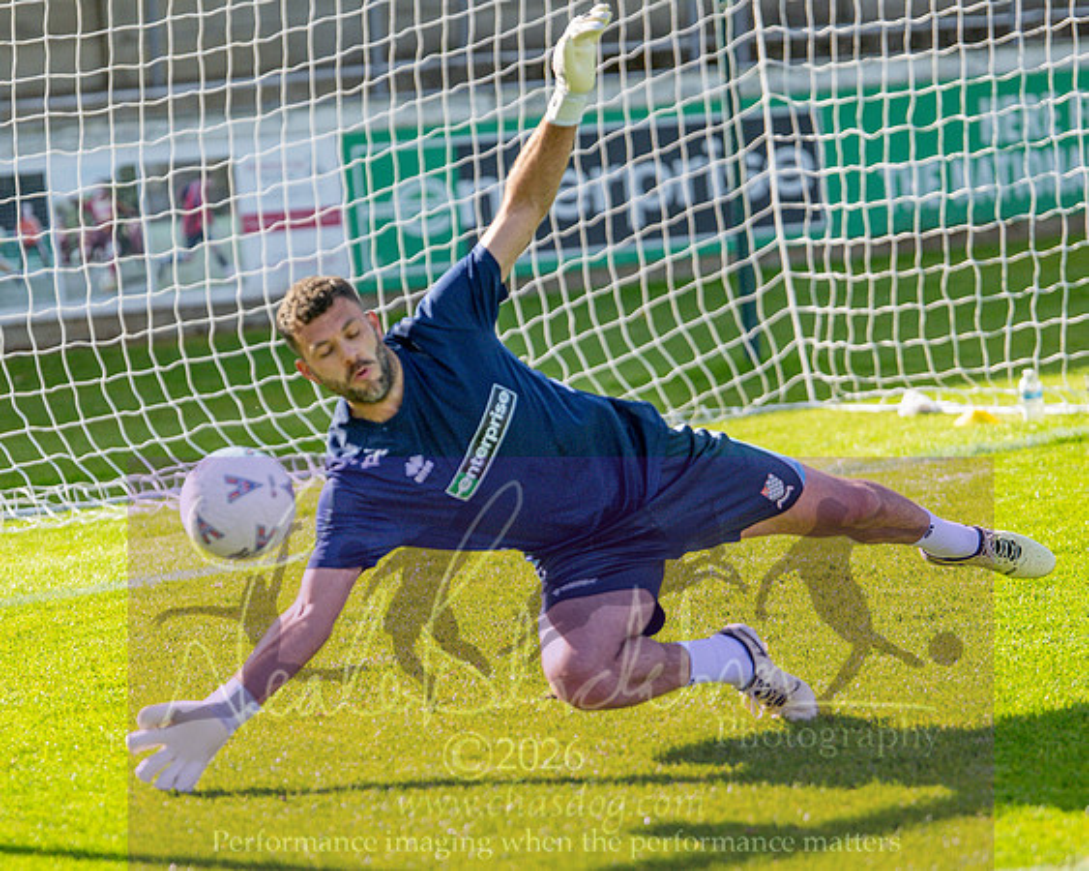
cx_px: 543
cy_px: 507
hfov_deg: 11.5
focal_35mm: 168
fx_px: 5401
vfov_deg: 9.2
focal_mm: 85
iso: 100
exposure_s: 1/8000
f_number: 1.6
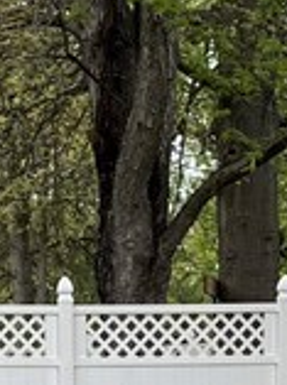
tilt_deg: -11.0
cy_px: 736
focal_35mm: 170
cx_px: 113
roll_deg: +0.5
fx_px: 1887
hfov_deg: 8.7
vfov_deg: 10.8
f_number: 1.6
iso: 50
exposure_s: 1/522
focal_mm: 5.1
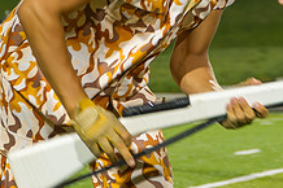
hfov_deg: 6.5
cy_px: 15
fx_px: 2482
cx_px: 193
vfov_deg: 4.3
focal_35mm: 316
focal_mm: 102
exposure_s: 1/160
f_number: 5.6
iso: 2200
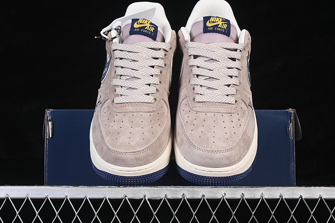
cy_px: 112
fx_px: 735
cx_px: 168
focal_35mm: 79
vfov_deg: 17.3
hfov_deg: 25.7
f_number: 7.1
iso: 160
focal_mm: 50
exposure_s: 1/60
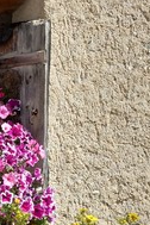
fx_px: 594
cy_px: 220
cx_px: -64
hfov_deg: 13.7
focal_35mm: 95
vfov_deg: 20.8
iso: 20
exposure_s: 1/483
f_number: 1.8
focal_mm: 4
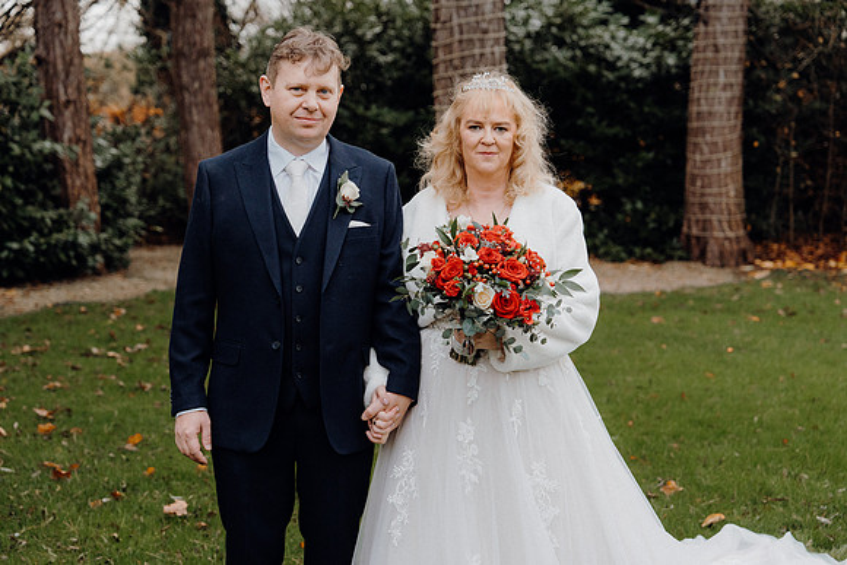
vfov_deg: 21.3
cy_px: 282
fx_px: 1506
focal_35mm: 64
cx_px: 424
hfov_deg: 31.4
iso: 2000
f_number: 3.5
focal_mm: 64
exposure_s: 1/250
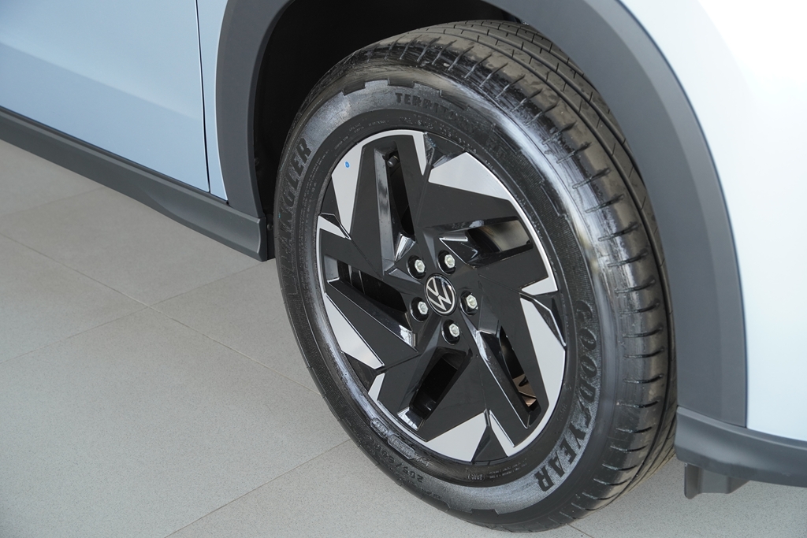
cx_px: 404
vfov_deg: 23.2
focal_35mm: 58
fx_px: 1311
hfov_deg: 34.2
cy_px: 269
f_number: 4
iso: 400
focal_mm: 39
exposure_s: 1/60
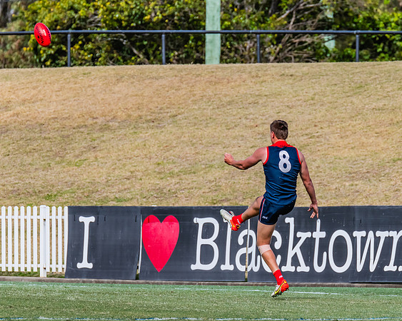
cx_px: 277
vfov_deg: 2.5
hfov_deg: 3.1
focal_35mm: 620
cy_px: 171
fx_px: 7373
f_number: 9
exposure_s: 1/1600
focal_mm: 420
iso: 800
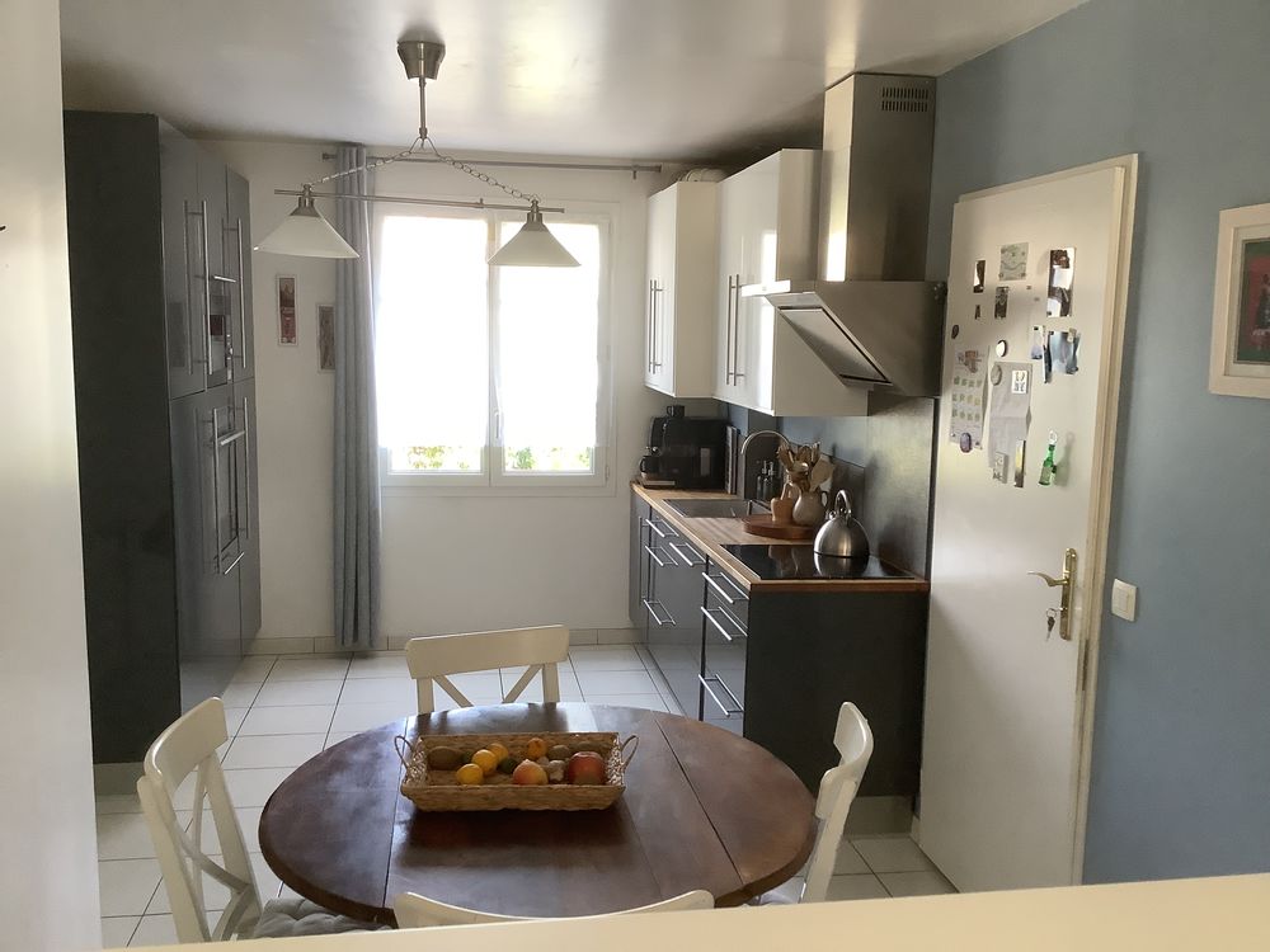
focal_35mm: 31
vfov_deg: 45.4
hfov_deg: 58.4
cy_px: 476
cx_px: 635
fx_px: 1137
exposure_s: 1/60
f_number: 2.4
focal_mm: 3.3
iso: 160
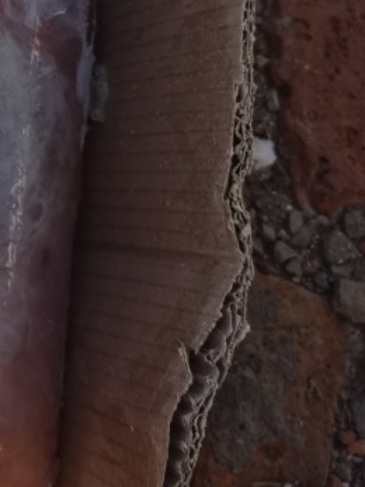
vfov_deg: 22.4
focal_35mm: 83
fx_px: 1168
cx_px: -180
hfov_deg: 16.3
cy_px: -26
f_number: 1.9
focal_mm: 5.58
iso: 50
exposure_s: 1/1342
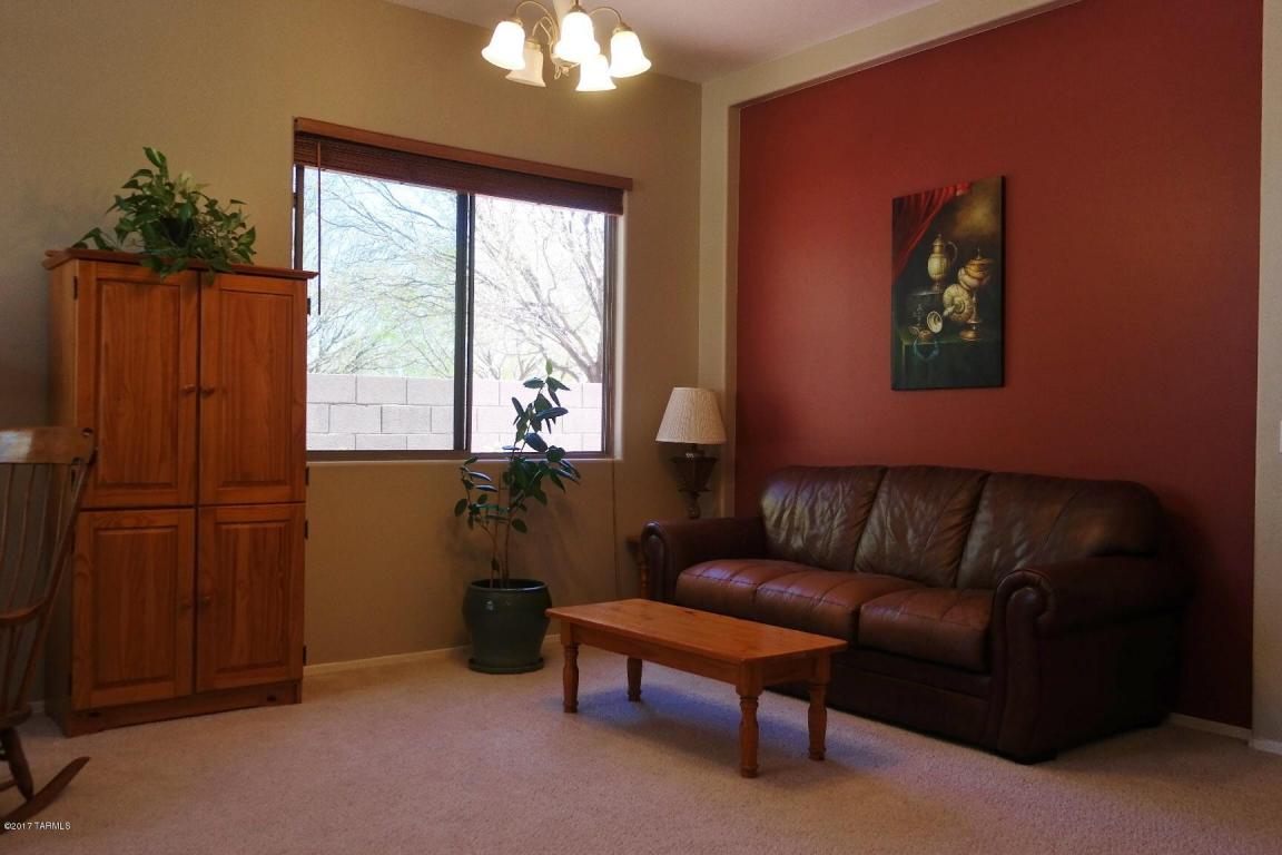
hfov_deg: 61.9
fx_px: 1068
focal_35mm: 30
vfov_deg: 43.6
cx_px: 641
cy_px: 428
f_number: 3.5
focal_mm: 20
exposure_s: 1/80
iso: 200
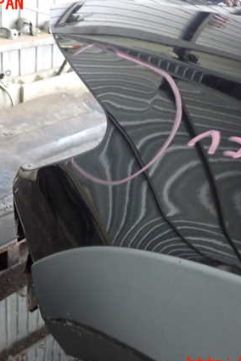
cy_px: 184
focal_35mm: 44
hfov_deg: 30.6
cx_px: 124
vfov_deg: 44.5
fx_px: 441
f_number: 2.3
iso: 640
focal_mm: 5.4
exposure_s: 1/30
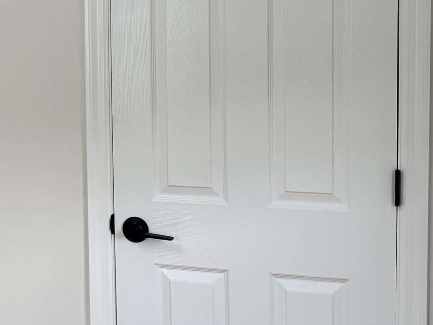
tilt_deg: -4.9
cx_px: -56
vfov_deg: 18.5
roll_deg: +1.0
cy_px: 71
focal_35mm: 79
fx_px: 988
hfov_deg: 23.1
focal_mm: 6.76
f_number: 1.78
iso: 160
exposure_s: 1/121
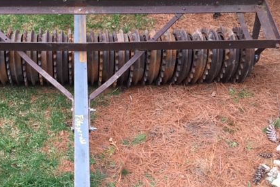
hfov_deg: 41.3
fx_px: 366
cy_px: 136
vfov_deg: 28.3
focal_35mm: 47
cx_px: 91
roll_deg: +3.3
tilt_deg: -42.6
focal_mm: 4.15
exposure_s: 1/40
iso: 32
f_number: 2.2
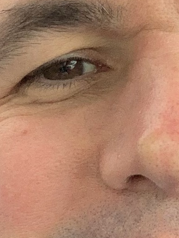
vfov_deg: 10.3
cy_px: 86
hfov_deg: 7.8
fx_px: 1316
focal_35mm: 191
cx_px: 92
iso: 64
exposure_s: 1/121
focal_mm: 2.87
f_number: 2.2
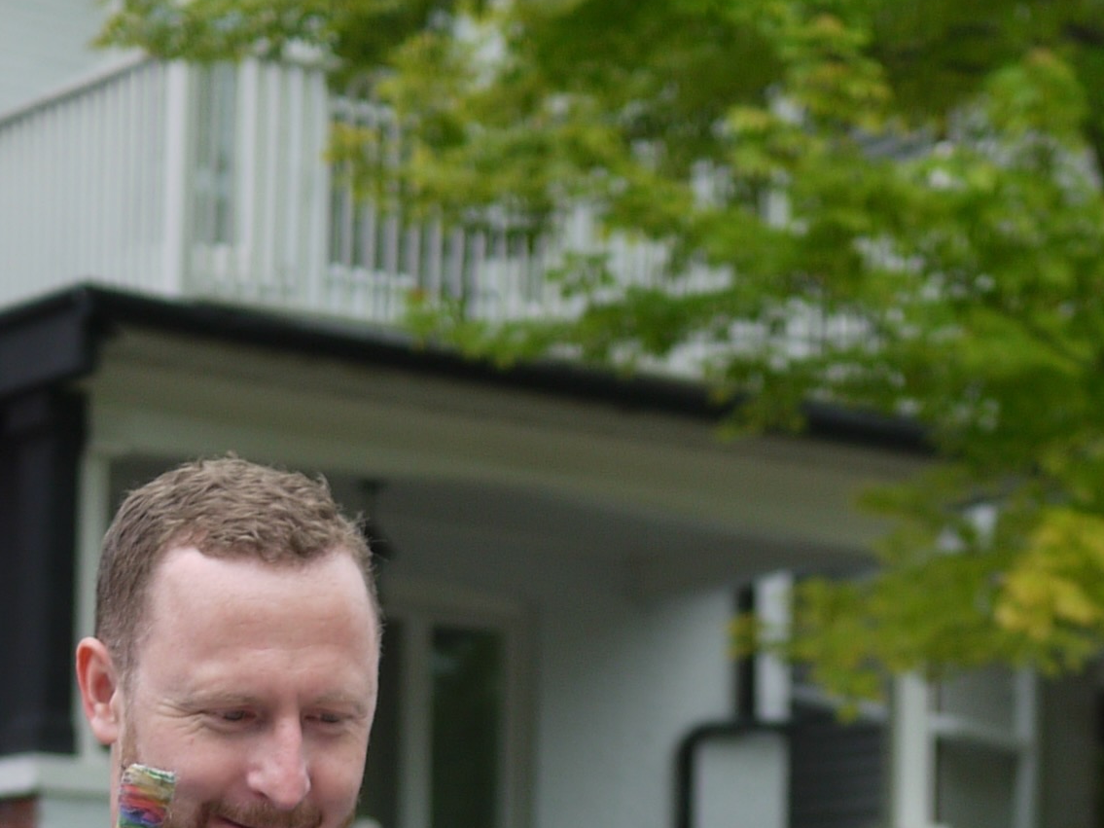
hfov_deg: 14.0
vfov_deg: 10.1
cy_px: 1324
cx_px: 708
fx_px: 4496
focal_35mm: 141
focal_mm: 20
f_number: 1.8
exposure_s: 1/800
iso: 100
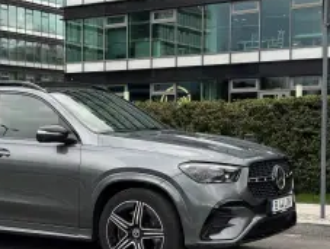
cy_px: 151
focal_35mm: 76
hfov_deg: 25.3
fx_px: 726
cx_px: 74
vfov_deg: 19.4
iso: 64
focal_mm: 6.76
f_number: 1.78
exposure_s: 1/792
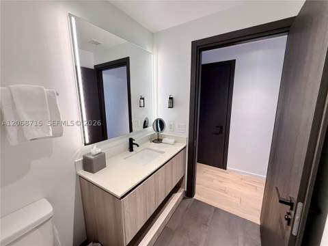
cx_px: 164
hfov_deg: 102.1
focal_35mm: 14
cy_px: 123
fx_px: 133
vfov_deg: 85.7
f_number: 2.2
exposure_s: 1/60
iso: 200
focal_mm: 2.22
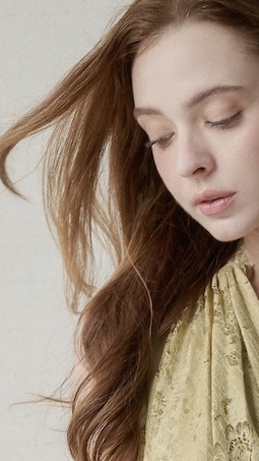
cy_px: 567
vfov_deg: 7.7
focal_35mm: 279
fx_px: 3404
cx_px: 134
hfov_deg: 4.4
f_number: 4.5
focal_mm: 67
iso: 400
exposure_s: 1/160
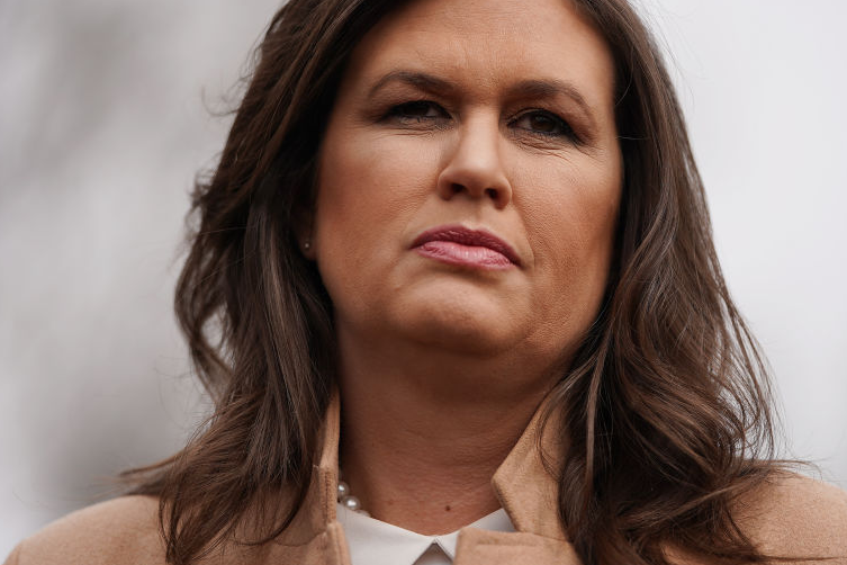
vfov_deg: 6.4
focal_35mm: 215
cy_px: 264
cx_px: 426
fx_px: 5058
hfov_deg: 9.6
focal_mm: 158
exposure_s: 1/2500
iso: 125
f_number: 2.8
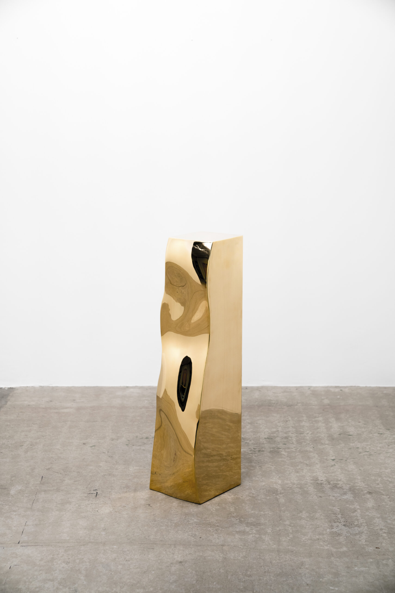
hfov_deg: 19.5
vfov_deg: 28.8
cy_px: 296
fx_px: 1151
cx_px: 198
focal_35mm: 70
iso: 200
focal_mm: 70
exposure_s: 1/80
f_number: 4.5
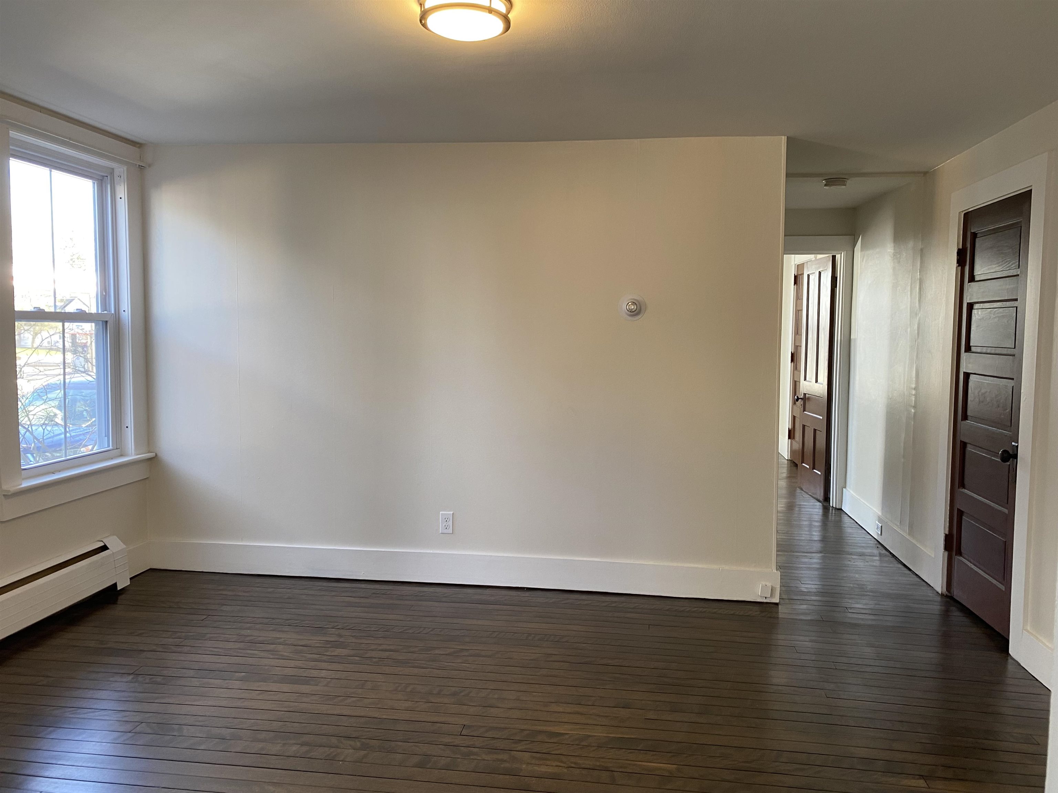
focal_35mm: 26
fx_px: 795
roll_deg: -0.2
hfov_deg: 67.3
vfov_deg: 53.1
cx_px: 529
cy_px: 396
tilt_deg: -4.6
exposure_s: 1/60
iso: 80
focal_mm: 4.25
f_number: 1.8
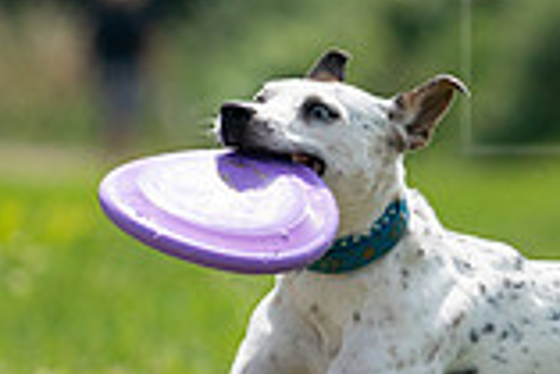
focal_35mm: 1269
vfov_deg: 1.1
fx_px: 19758
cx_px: 803
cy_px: 98
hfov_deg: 1.6
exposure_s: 1/4000
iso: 800
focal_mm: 344
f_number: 6.3
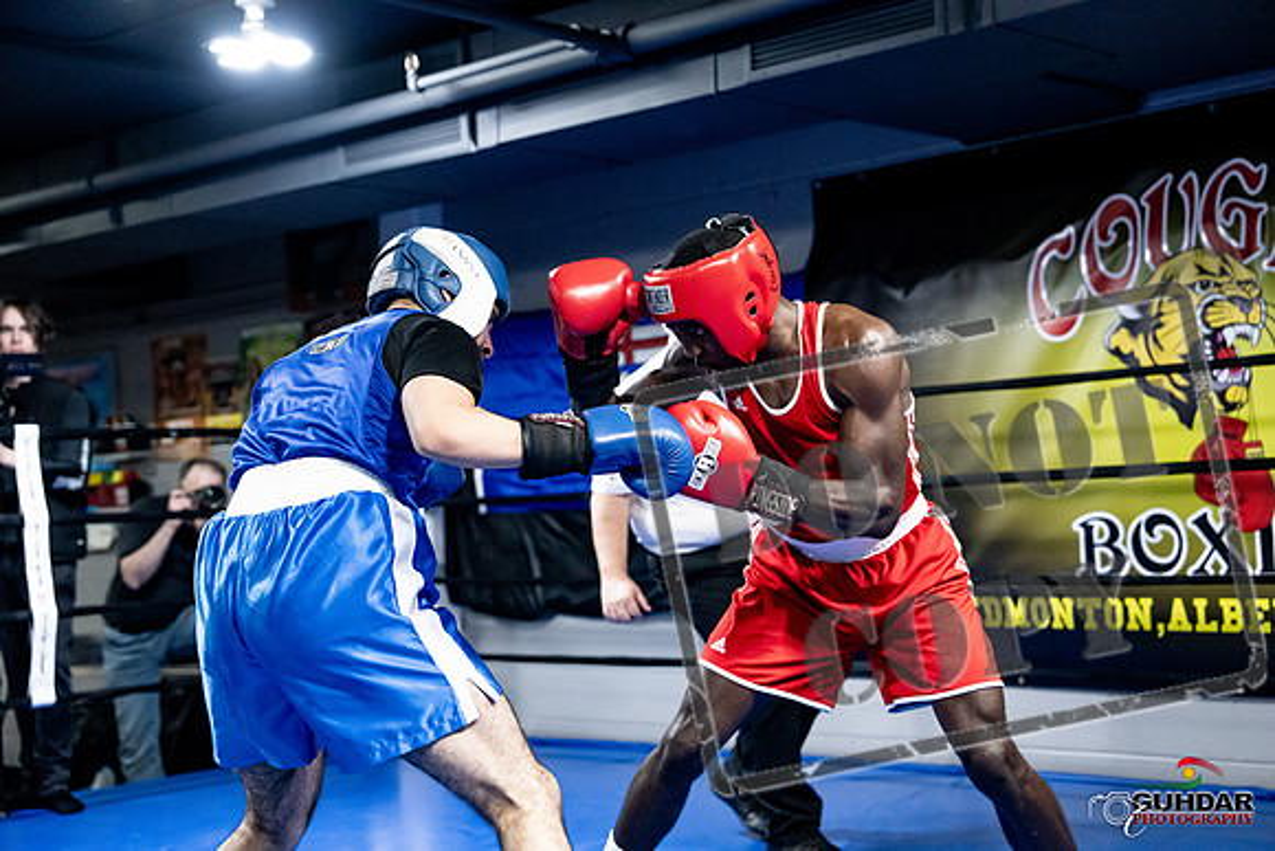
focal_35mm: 54
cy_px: 426
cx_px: 638
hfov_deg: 36.9
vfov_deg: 25.1
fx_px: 1913
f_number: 2.8
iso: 8000
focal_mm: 54
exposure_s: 1/1000
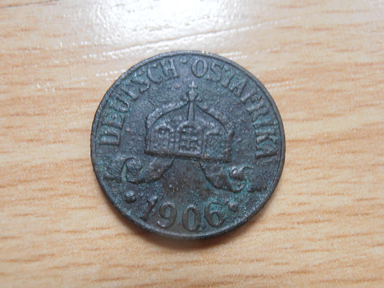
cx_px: 192
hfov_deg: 50.1
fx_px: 411
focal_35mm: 37
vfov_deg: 38.7
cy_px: 144
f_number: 3.9
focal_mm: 6.61
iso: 125
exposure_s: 1/6
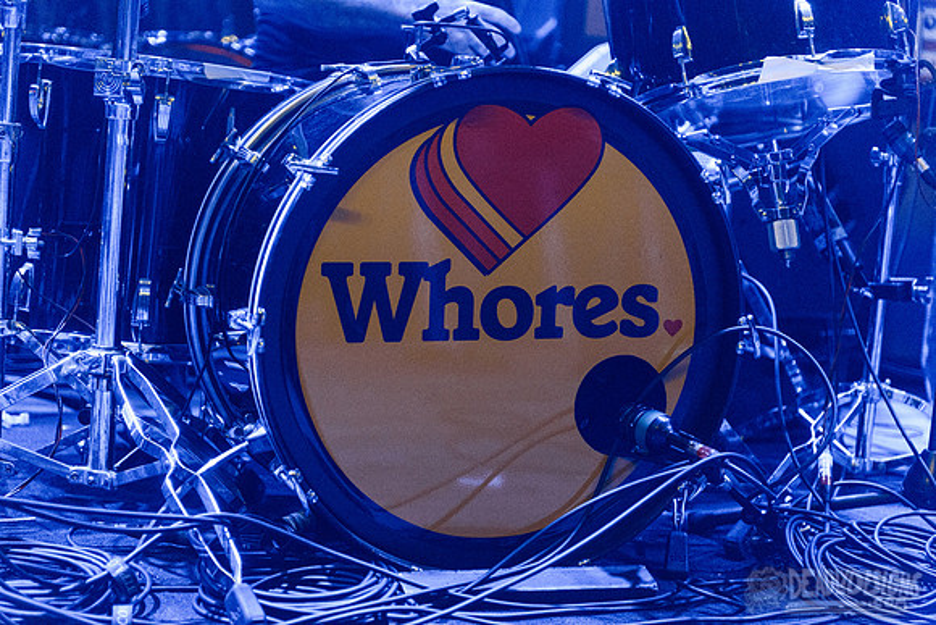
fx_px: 1820
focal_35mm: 70
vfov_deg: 19.5
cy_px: 312
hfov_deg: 28.8
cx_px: 468
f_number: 3.2
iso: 3200
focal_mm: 70
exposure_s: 1/160
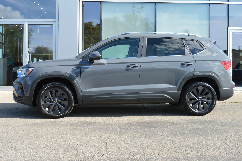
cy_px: 80
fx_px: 272
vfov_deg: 33.0
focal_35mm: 40
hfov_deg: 48.0
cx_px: 121
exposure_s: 1/200
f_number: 7.1
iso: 100
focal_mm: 27
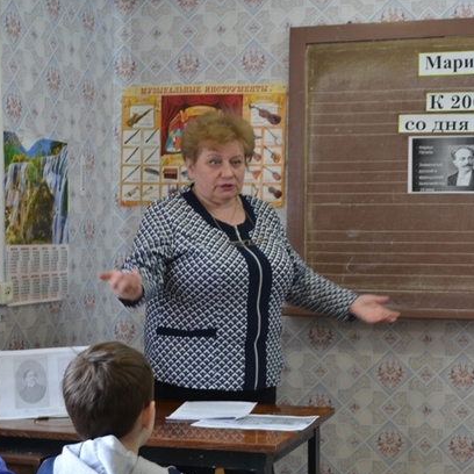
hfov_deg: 26.8
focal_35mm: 64
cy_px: 244
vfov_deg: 26.9
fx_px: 991
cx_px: 300
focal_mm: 32
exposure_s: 1/30
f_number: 4.8
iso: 400
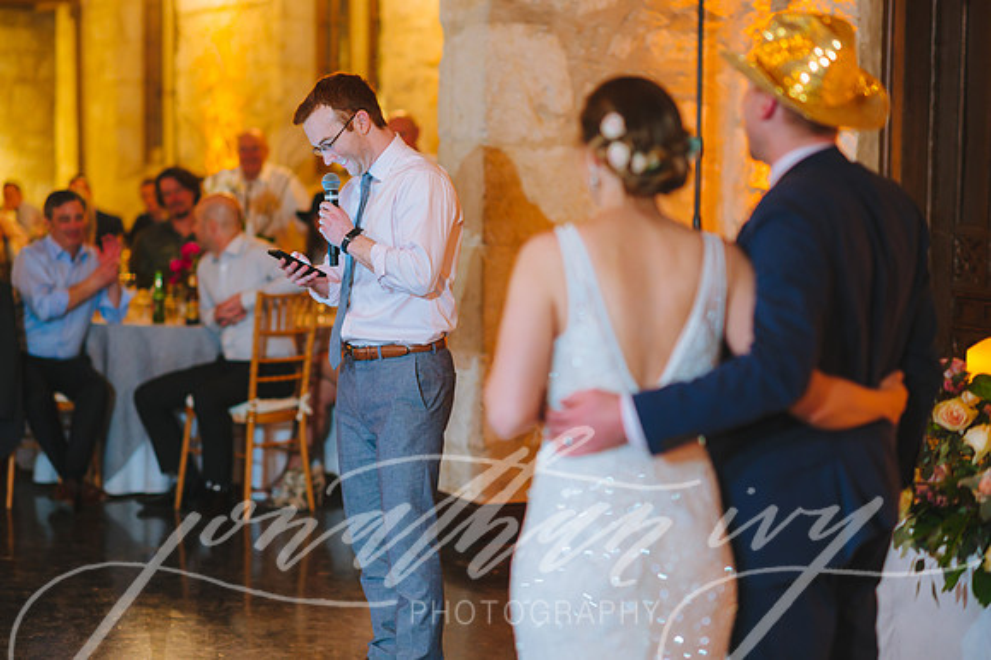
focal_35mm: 85
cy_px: 330
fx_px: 2338
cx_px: 496
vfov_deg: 16.1
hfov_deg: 23.9
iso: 1600
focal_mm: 85
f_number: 2
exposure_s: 1/100
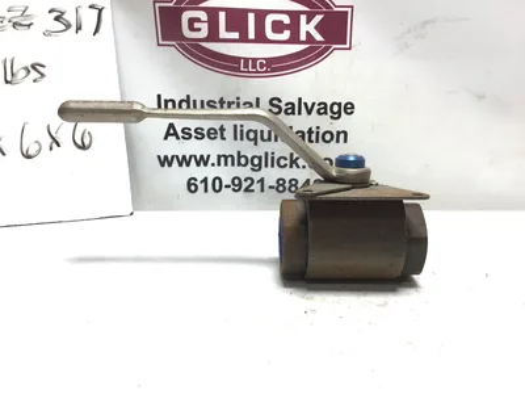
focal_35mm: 31
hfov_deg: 58.4
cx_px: 262
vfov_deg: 45.4
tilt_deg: -16.0
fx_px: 470
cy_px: 197
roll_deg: +0.3
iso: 25
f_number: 2.4
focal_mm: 3.3
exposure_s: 1/60
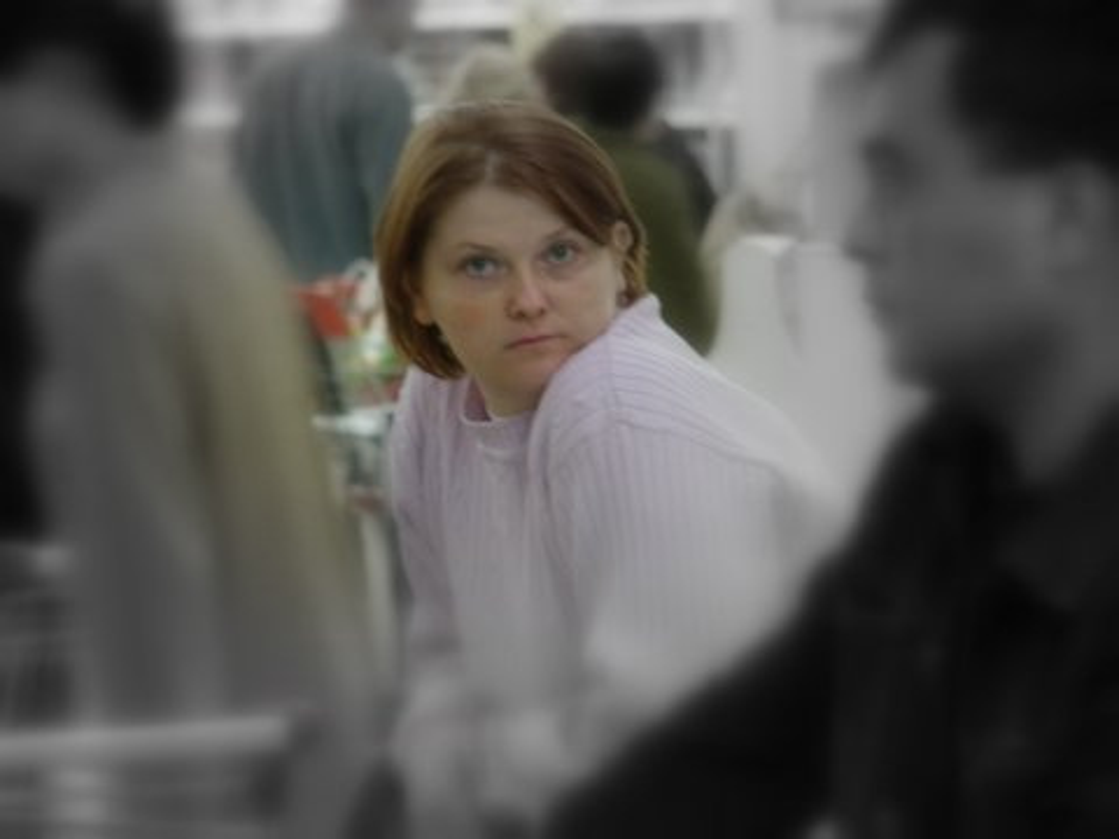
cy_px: 420
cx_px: 560
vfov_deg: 5.3
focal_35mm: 283
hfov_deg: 7.0
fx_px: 9148
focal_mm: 47.1
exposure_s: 1/20
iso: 50
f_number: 3.7
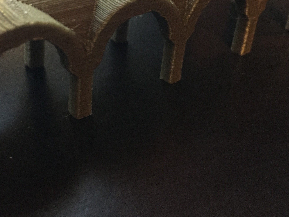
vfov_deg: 29.8
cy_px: 54
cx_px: 120
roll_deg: -4.6
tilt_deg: -32.7
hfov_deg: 39.5
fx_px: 401
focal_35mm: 48
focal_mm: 4.15
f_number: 2.2
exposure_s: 1/15
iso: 500
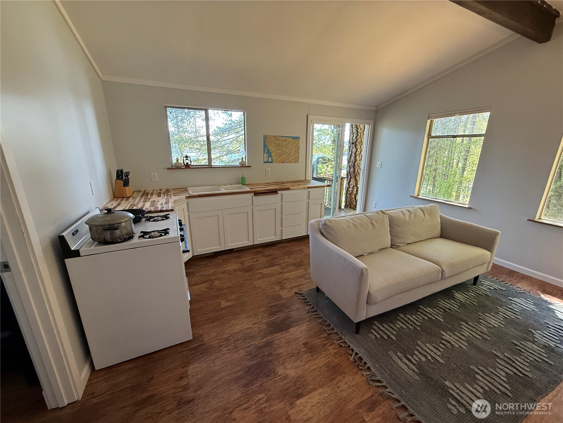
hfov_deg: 102.1
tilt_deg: -16.0
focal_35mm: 14
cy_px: 212
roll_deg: -0.6
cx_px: 282
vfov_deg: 85.7
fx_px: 228
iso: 250
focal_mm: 2.22
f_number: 2.2
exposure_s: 1/120
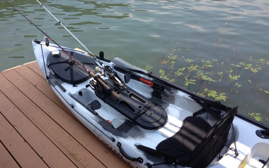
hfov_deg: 49.2
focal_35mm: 40
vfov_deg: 31.9
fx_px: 293
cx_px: 125
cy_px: 96
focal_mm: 4.28
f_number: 2.4
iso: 50
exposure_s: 1/736
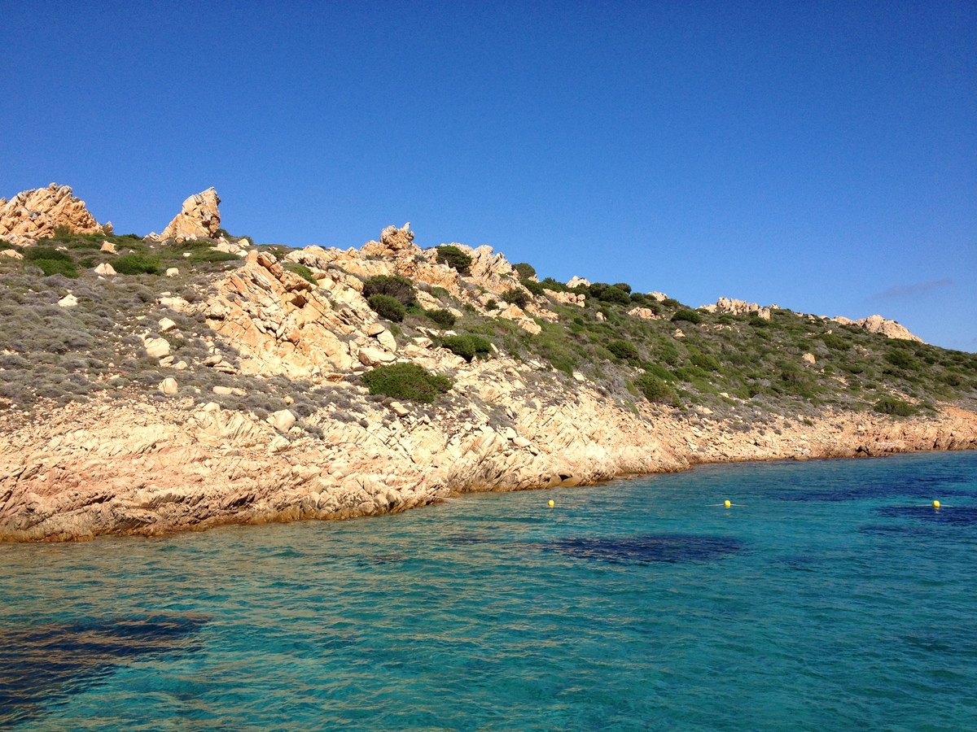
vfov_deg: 40.7
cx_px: 488
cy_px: 366
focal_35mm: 35
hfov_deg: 52.6
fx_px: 988
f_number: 2.4
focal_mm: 4.28
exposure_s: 1/2123
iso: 64
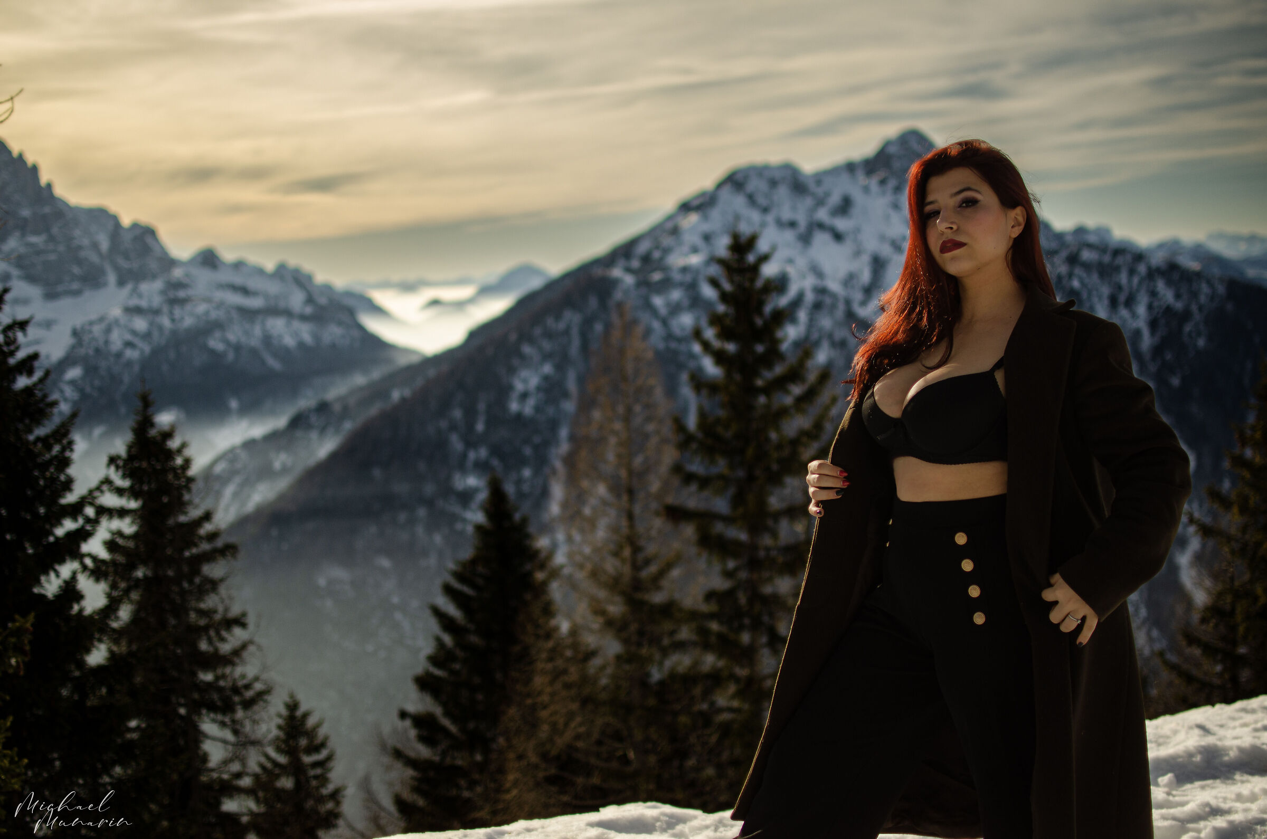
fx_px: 1844
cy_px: 420
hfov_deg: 37.9
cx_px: 634
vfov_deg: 25.6
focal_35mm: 52
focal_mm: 35
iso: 100
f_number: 1.8
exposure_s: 1/8000
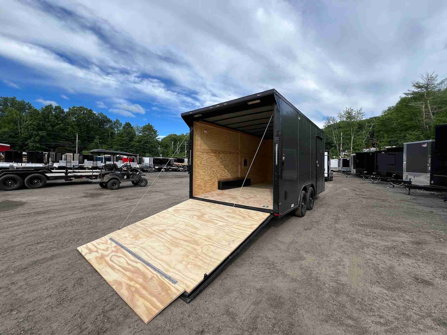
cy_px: 168
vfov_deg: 89.9
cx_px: 224
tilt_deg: -1.0
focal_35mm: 13
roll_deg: +1.3
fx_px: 168
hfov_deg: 106.2
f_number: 1.8
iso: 32
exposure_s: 1/815
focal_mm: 1.57
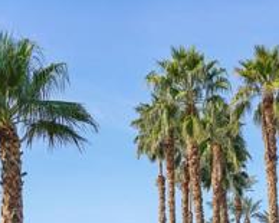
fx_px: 536
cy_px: 306
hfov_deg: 28.3
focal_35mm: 65
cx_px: 239
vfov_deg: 20.9
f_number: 8
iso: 100
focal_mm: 21
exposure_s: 1/250
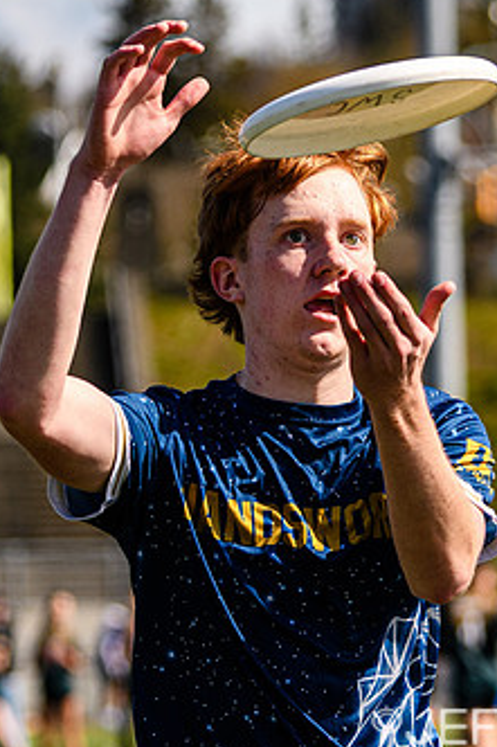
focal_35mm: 340
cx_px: 462
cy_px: 384
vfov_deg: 6.1
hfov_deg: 4.0
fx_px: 7048
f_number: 3.2
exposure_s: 1/2500
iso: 100
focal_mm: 95
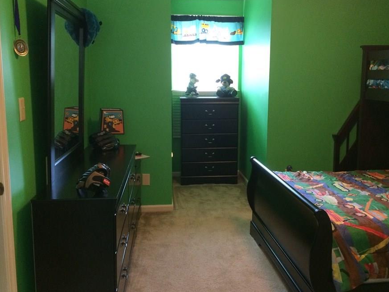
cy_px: 132
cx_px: 207
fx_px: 382
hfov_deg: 53.9
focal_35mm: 34
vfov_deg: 41.8
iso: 320
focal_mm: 4.15
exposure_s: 1/30
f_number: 2.2
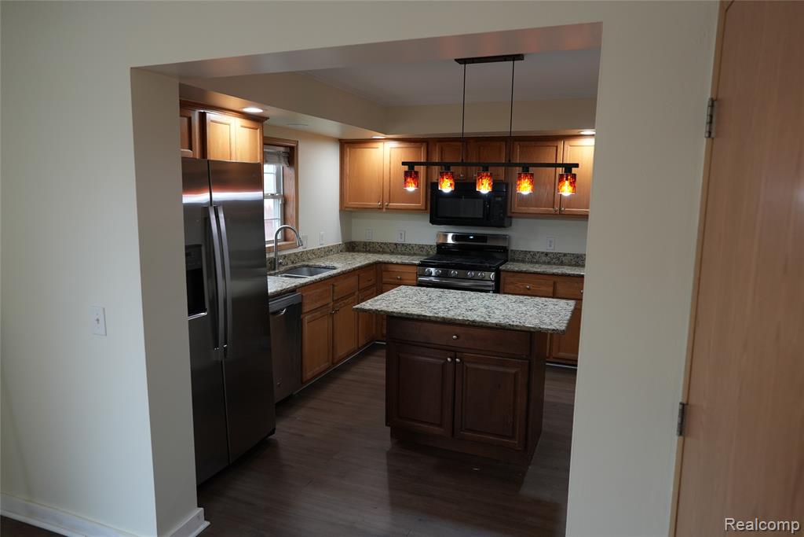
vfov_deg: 53.1
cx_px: 402
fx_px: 536
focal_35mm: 24
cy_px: 268
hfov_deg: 73.7
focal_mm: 24
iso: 800
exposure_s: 1/125
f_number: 3.5
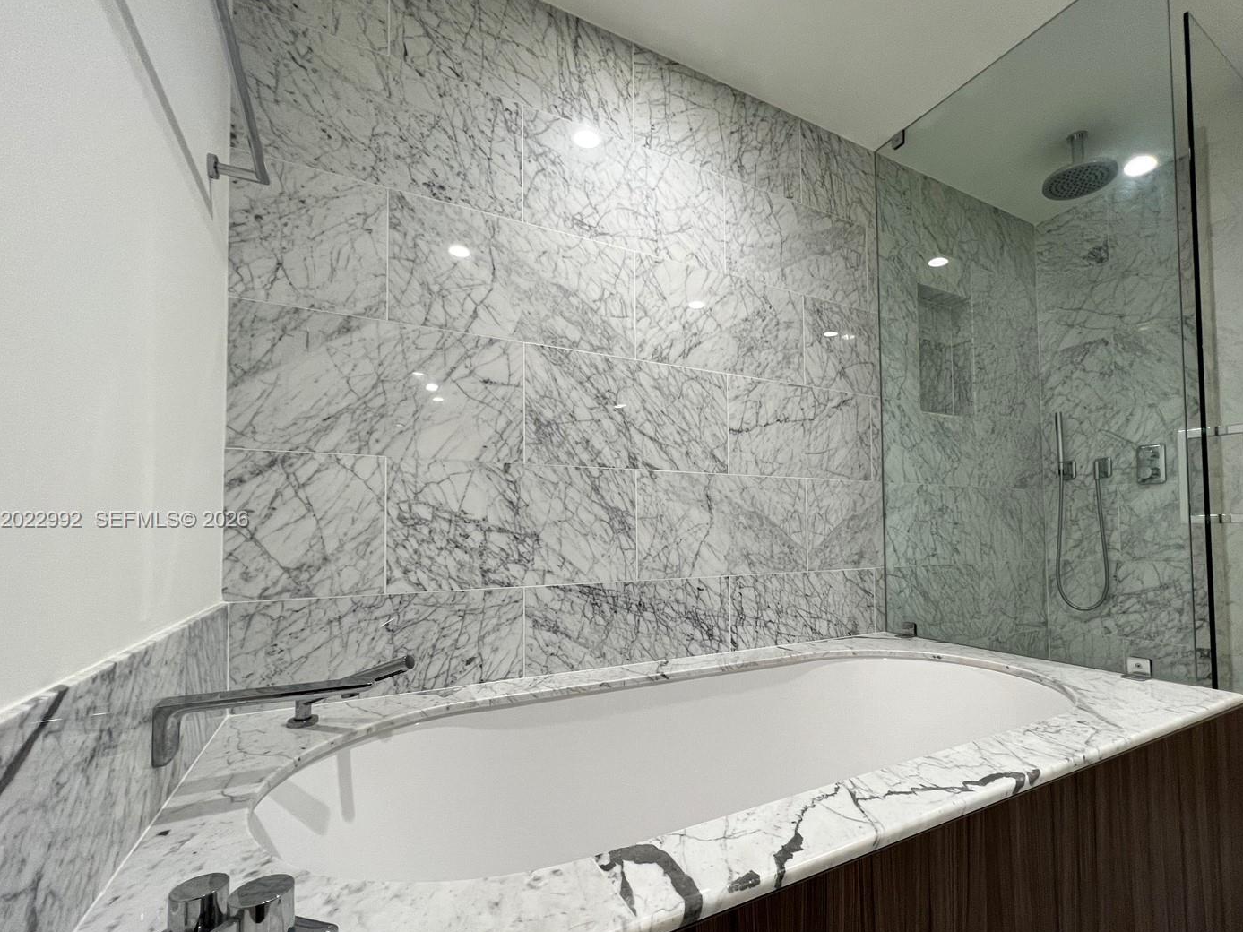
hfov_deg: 97.8
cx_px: 686
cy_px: 521
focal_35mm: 15
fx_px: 539
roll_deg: +0.8
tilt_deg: +2.9
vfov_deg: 81.4
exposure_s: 1/120
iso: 160
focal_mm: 1.57
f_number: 1.8
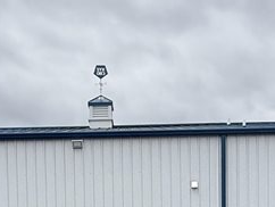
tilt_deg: -1.6
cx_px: 117
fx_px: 588
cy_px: 282
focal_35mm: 74
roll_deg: +0.4
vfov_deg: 18.3
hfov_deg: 26.3
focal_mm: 2.22
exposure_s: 1/830
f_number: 2.2
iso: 50
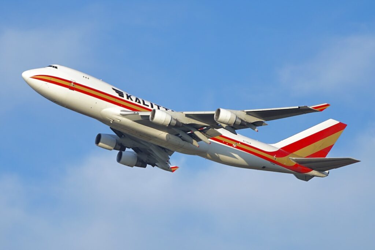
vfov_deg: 6.9
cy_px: 125
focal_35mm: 200
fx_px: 2083
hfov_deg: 10.3
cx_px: 188
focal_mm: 200
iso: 100
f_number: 2.8
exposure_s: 1/1600
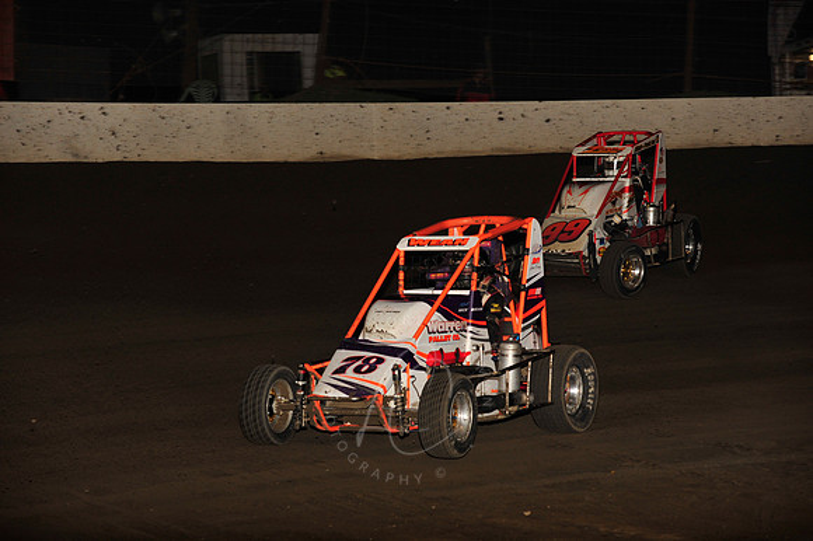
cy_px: 270
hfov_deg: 15.2
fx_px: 3047
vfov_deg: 10.1
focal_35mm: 135
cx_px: 406
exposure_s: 1/320
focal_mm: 135
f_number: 6.3
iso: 800
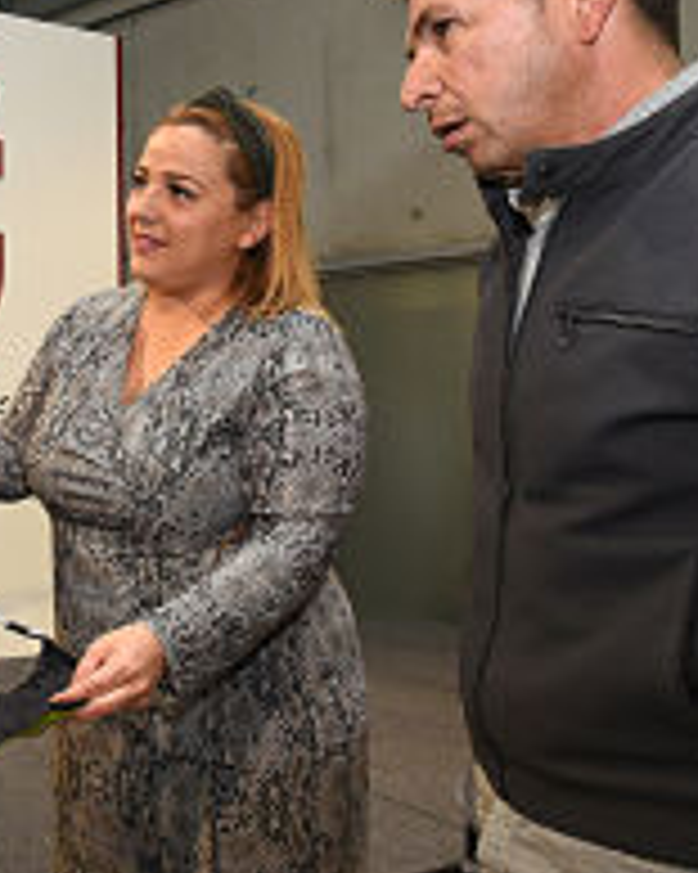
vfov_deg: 49.1
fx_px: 956
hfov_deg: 34.7
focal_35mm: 37
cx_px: -63
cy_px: 432
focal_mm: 17
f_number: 9
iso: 1600
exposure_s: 1/125
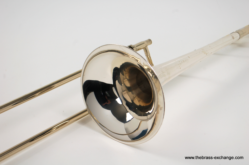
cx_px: 124
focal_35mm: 82
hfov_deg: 24.7
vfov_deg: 16.5
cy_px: 82
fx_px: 570
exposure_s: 1/25
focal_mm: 55
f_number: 7.1
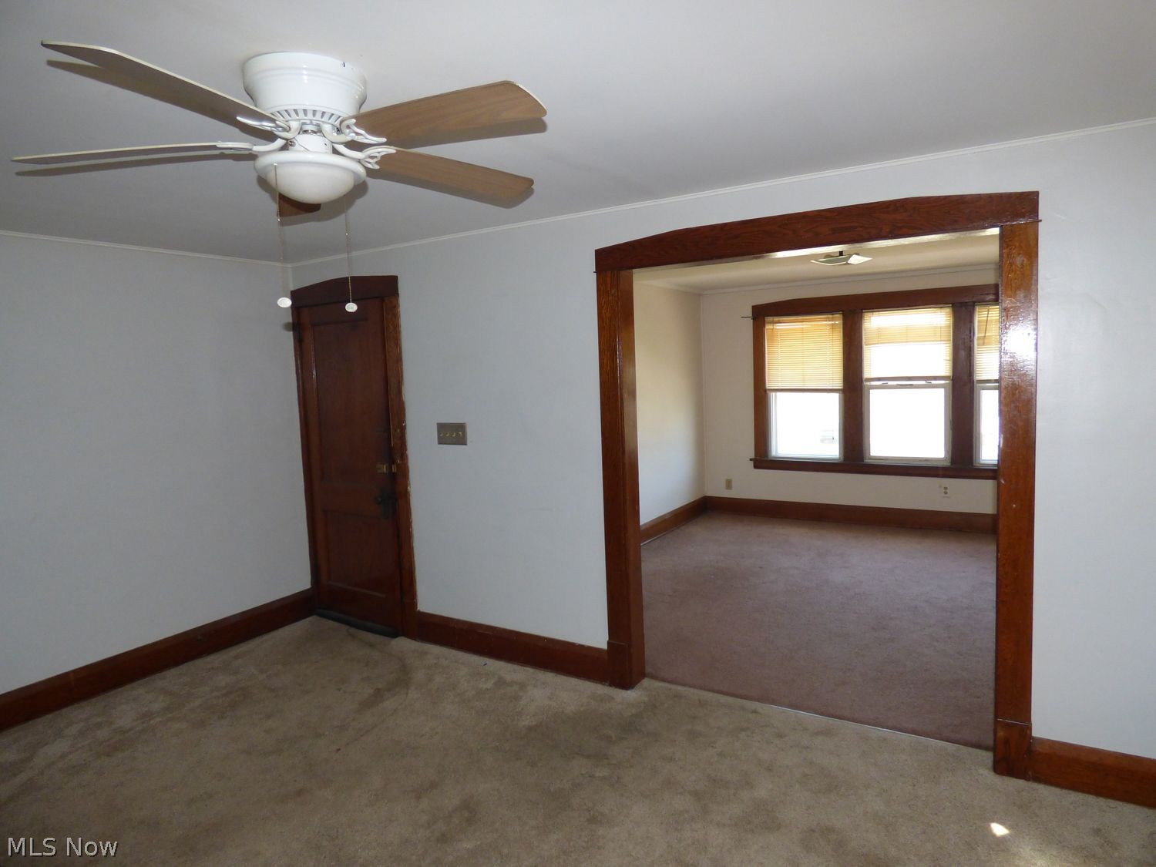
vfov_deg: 66.0
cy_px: 434
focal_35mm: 20
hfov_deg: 81.7
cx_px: 578
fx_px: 668
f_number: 2.8
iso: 250
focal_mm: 3.58
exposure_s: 1/60
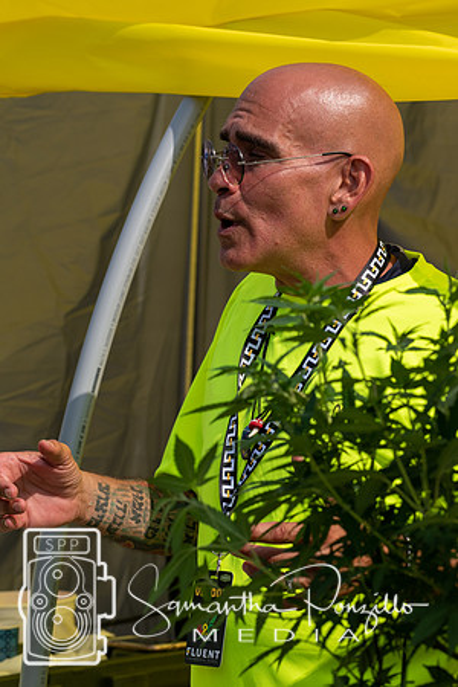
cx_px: 229
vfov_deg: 14.0
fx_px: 2805
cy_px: 344
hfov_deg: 9.3
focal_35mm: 147
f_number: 8
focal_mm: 98
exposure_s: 1/1000
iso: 200
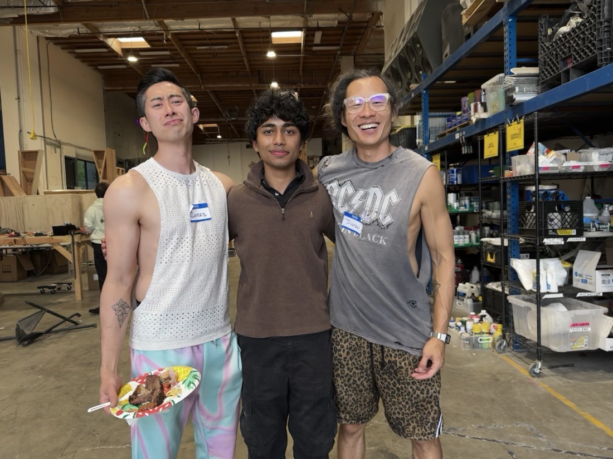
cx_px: 306
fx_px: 425
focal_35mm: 24
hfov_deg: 71.6
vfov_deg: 56.8
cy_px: 230
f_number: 1.78
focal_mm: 6.76
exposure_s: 1/120
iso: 100
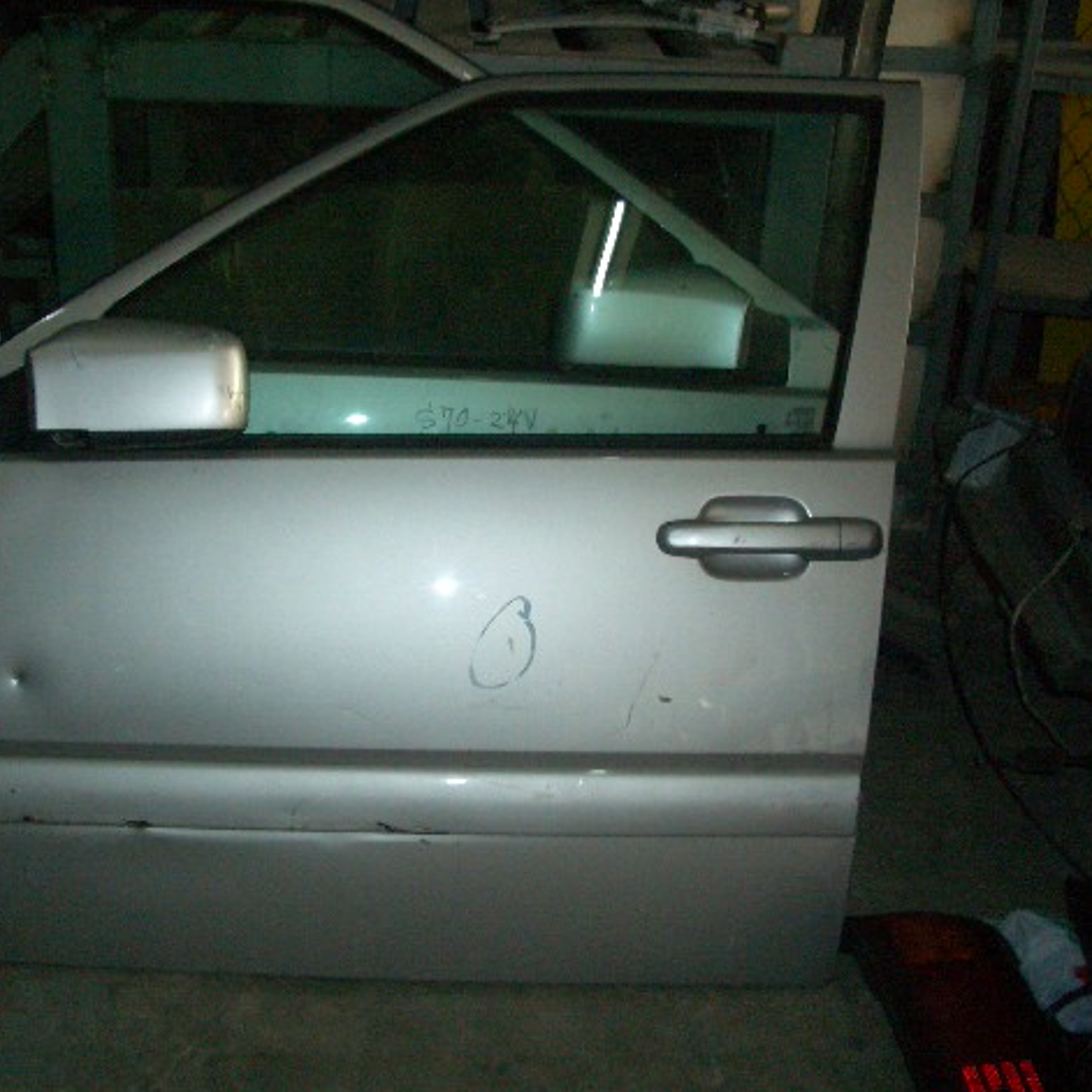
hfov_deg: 39.9
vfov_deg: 40.0
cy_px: 538
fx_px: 1499
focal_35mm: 42
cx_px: 450
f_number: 2.6
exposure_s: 1/60
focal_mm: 5.8
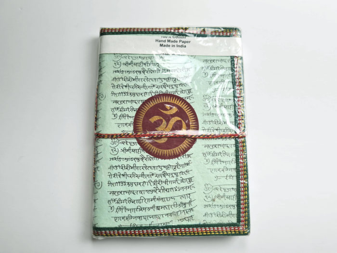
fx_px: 253
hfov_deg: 67.3
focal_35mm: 26
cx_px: 168
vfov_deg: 53.1
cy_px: 126
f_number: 1.8
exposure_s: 1/175
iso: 50
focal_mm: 5.4
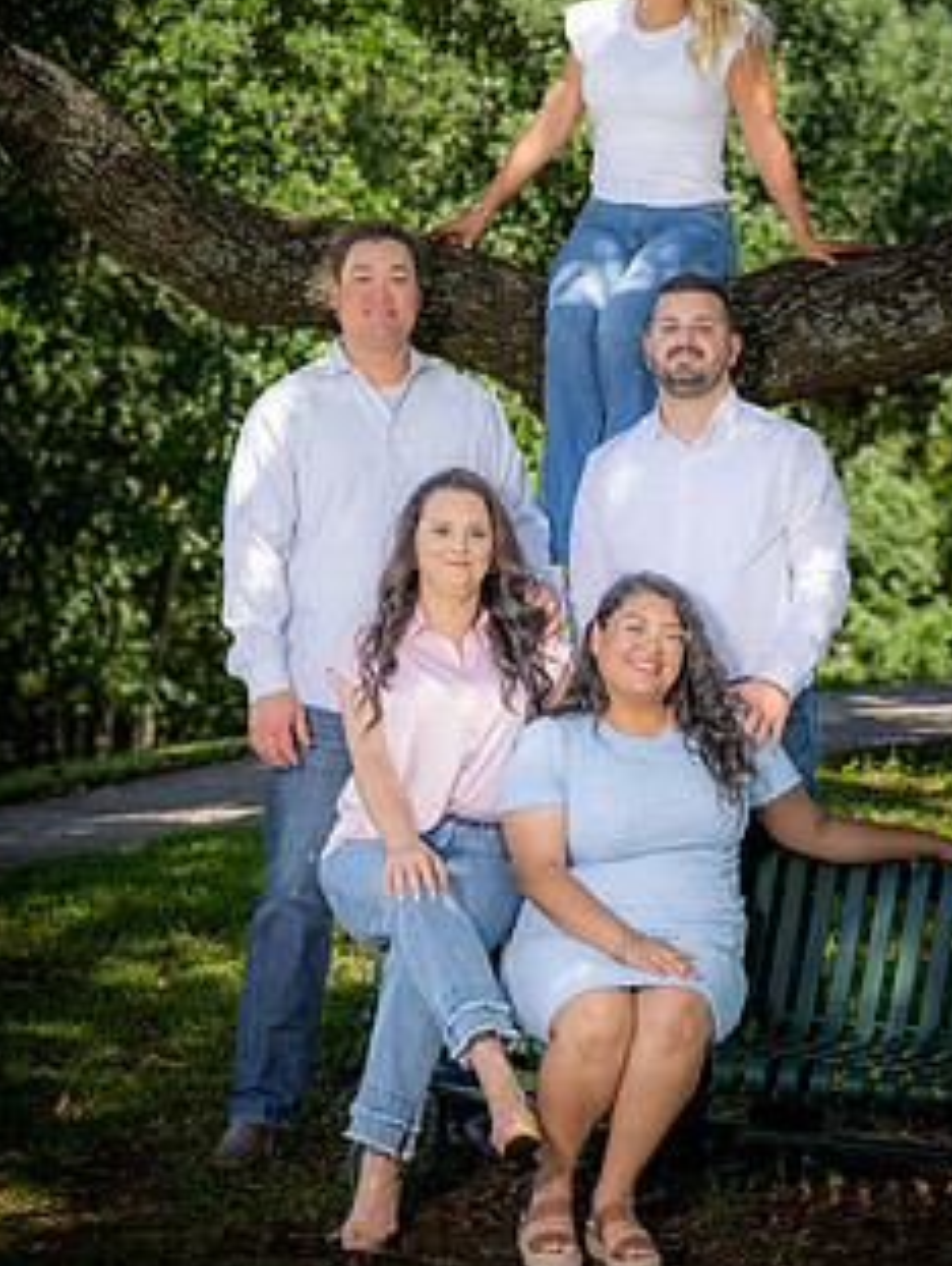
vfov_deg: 18.3
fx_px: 3916
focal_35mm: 107
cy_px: 509
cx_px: 574
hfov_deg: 13.9
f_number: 4
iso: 100
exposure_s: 1/200
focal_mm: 77
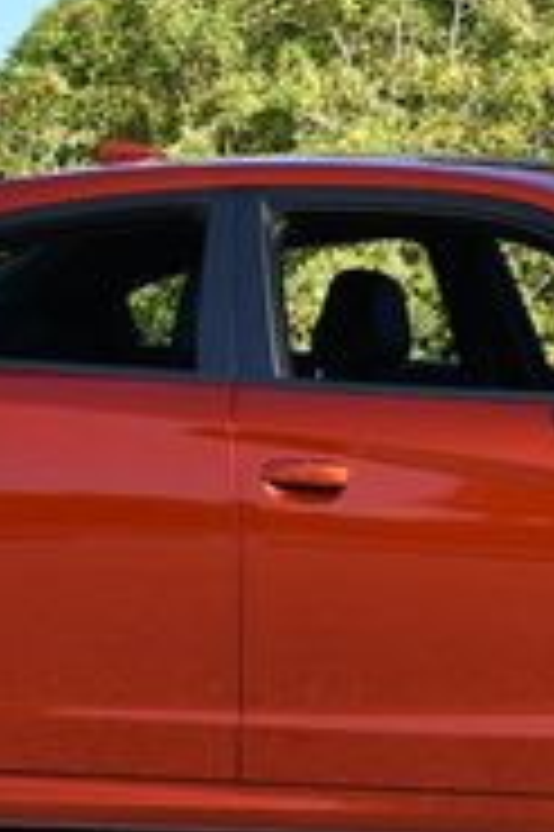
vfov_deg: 10.2
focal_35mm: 201
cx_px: 563
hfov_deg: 6.8
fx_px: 4648
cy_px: 157
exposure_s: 1/250
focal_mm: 29
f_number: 8
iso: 160
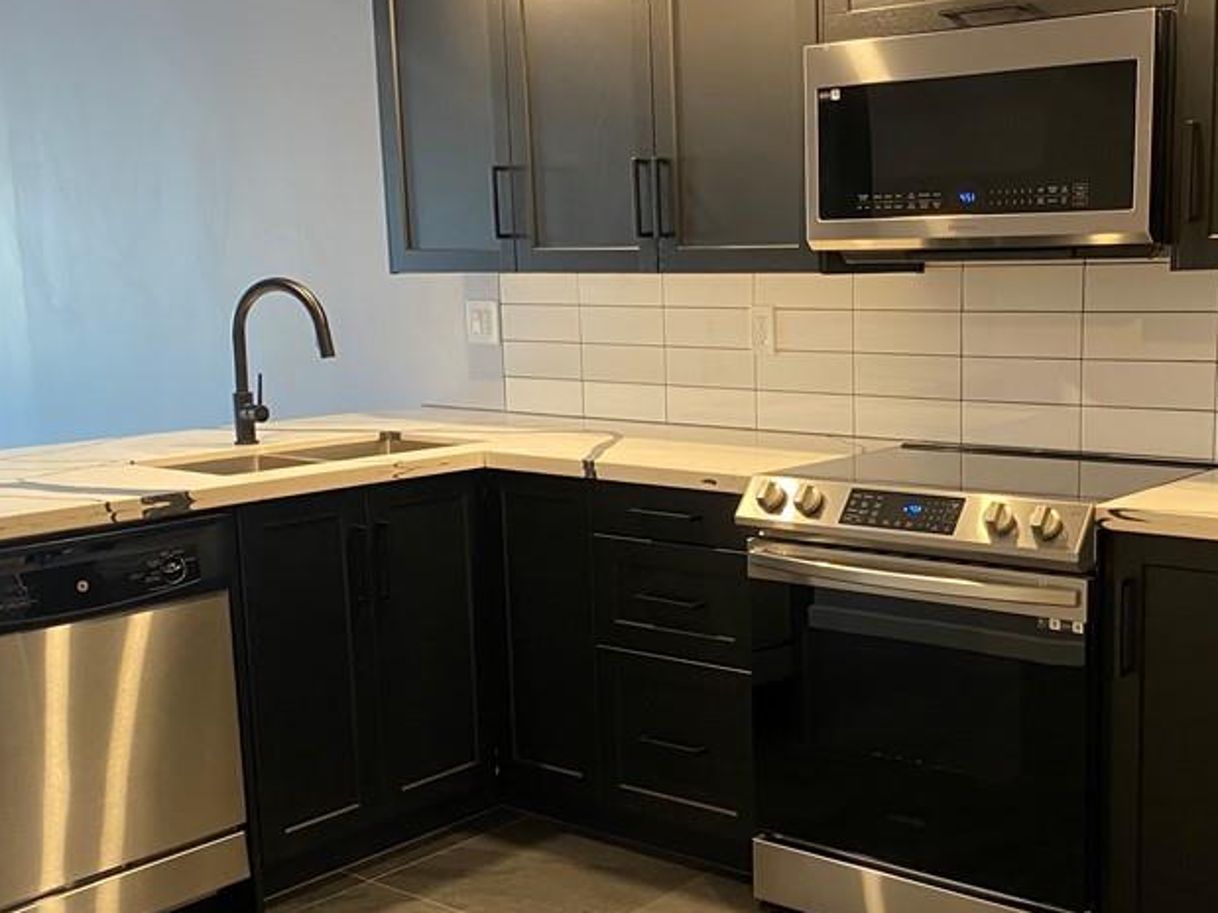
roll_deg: +0.5
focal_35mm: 43
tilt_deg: -9.9
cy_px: 539
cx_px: 830
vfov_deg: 33.5
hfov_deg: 43.1
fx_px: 1513
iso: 320
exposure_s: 1/60
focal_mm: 4.25
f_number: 1.8
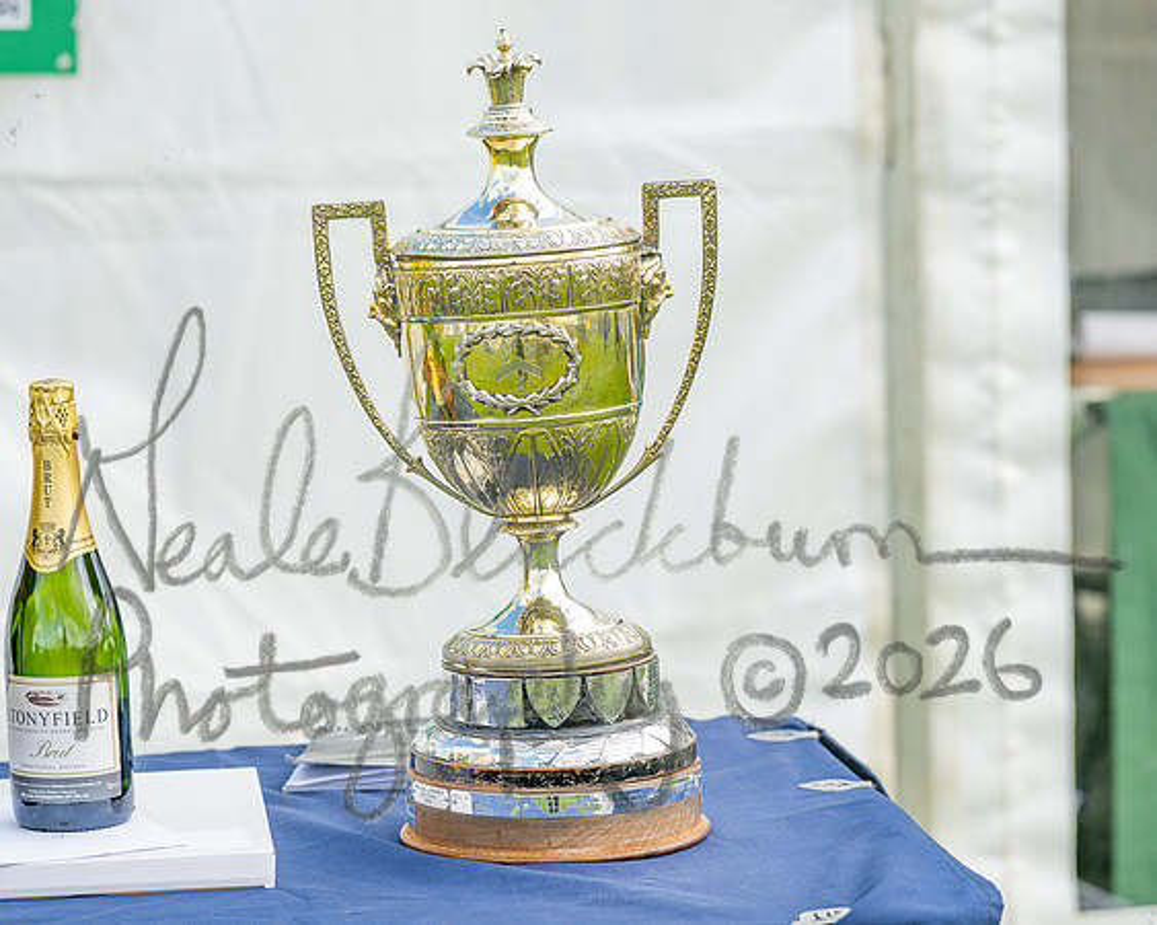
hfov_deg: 12.7
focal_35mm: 152
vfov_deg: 10.2
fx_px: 5204
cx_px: 582
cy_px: 462
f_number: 4.5
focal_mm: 135
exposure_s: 1/800
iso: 400
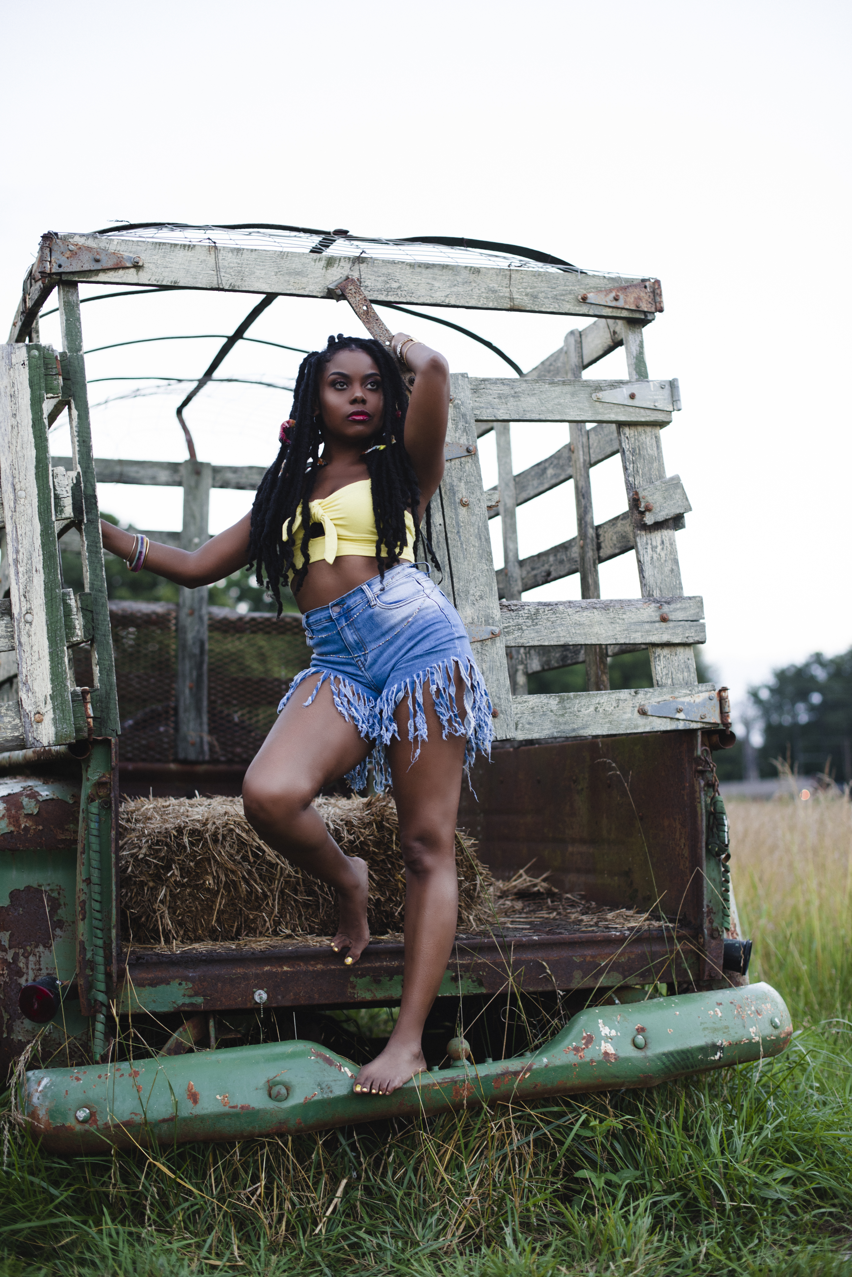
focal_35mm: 50
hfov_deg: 27.0
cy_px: 638
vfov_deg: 39.6
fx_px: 1773
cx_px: 426
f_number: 2.2
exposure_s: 1/320
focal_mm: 50
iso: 400
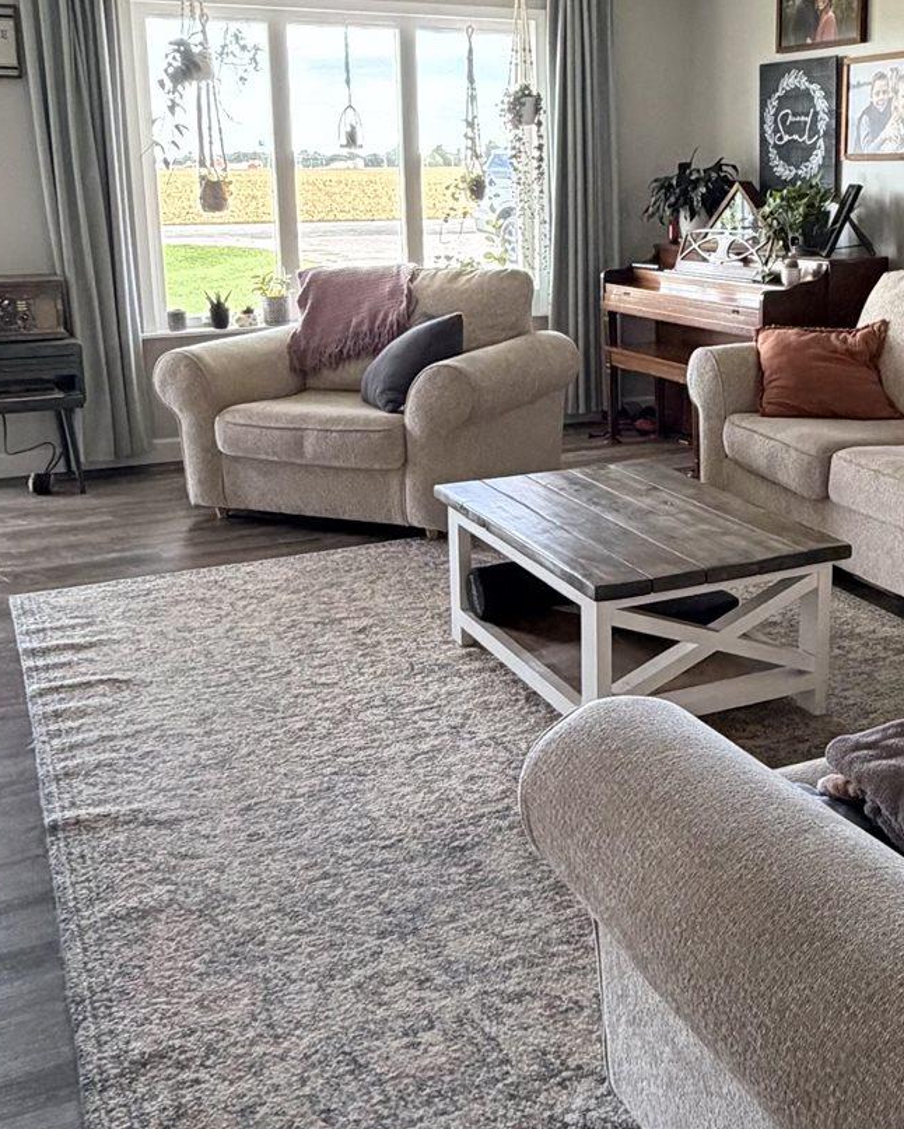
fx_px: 1304
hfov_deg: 37.6
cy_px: 446
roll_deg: +0.1
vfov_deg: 46.5
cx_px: 635
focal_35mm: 39
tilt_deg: -11.5
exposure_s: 1/60
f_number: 2.2
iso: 250
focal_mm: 2.22
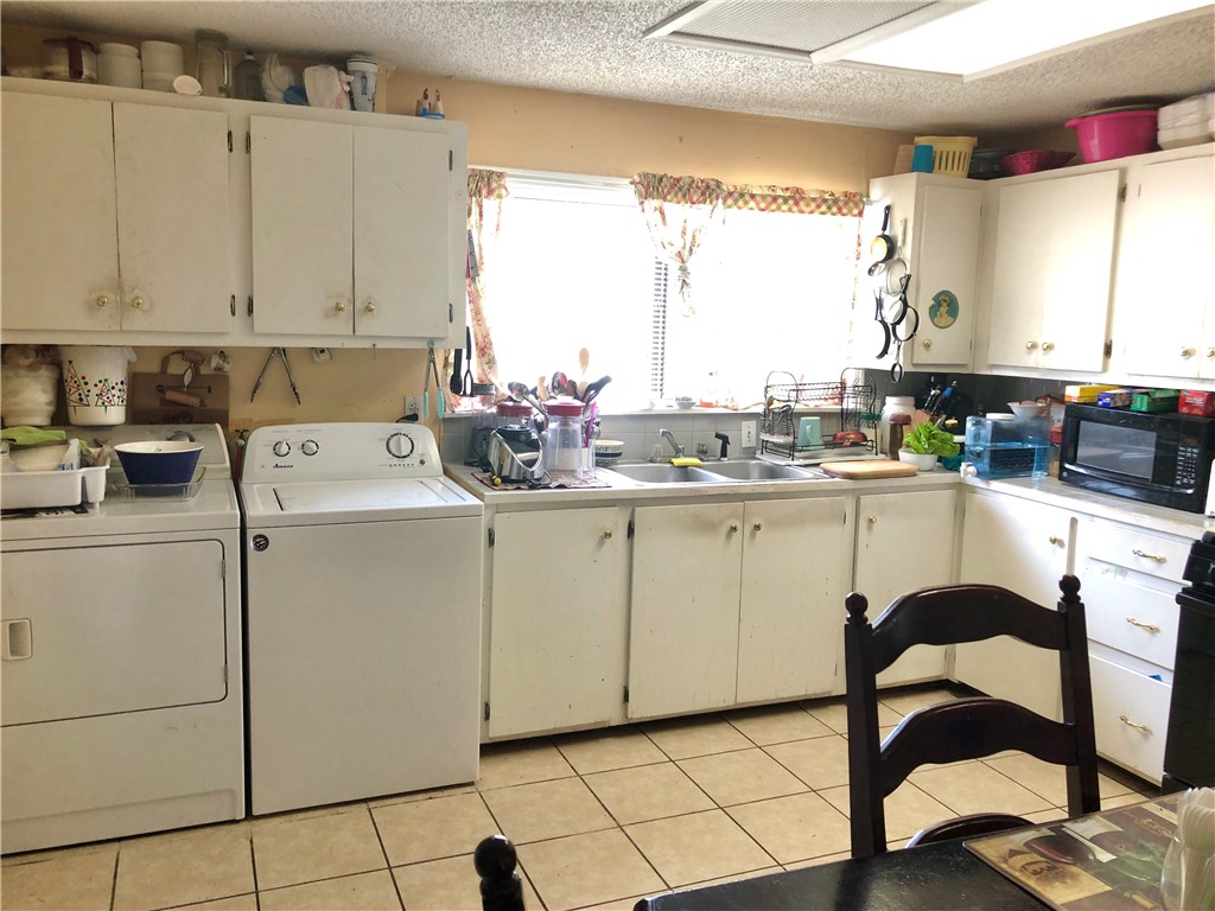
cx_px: 608
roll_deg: -1.4
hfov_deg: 63.4
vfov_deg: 49.7
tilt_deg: -7.8
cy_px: 456
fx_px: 983
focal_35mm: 28
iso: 40
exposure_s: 1/15
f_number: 1.8
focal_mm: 3.99
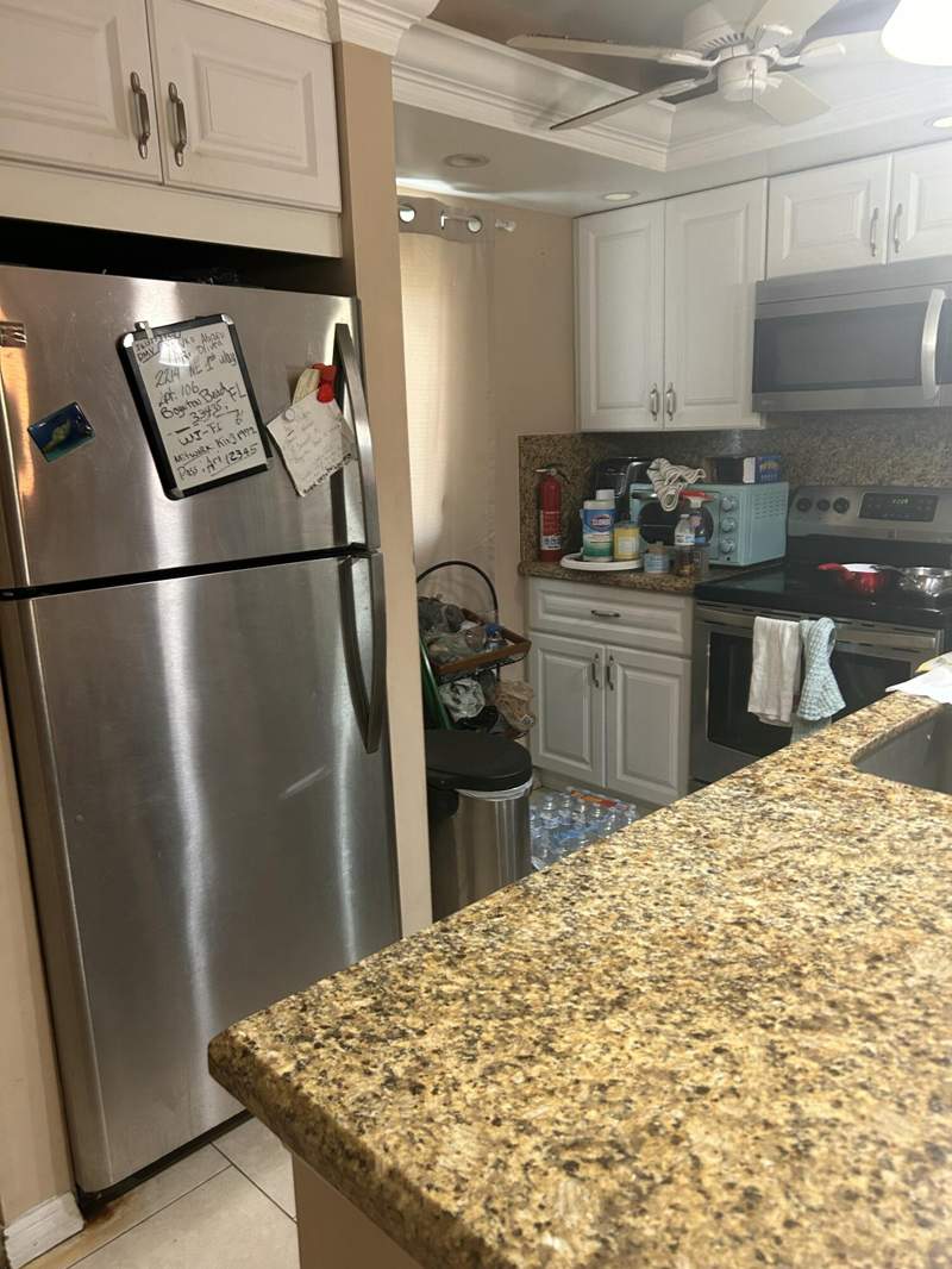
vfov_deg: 67.3
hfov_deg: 53.1
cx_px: 476
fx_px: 953
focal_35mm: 26
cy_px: 634
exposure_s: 1/60
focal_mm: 5.7
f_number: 1.5
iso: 250
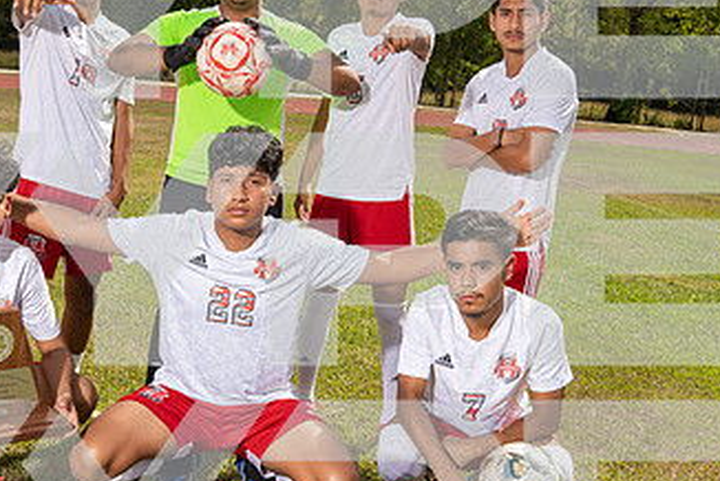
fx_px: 961
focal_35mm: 48
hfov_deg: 40.4
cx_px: 223
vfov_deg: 28.1
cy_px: 250
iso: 100
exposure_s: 1/250
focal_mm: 27
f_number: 8
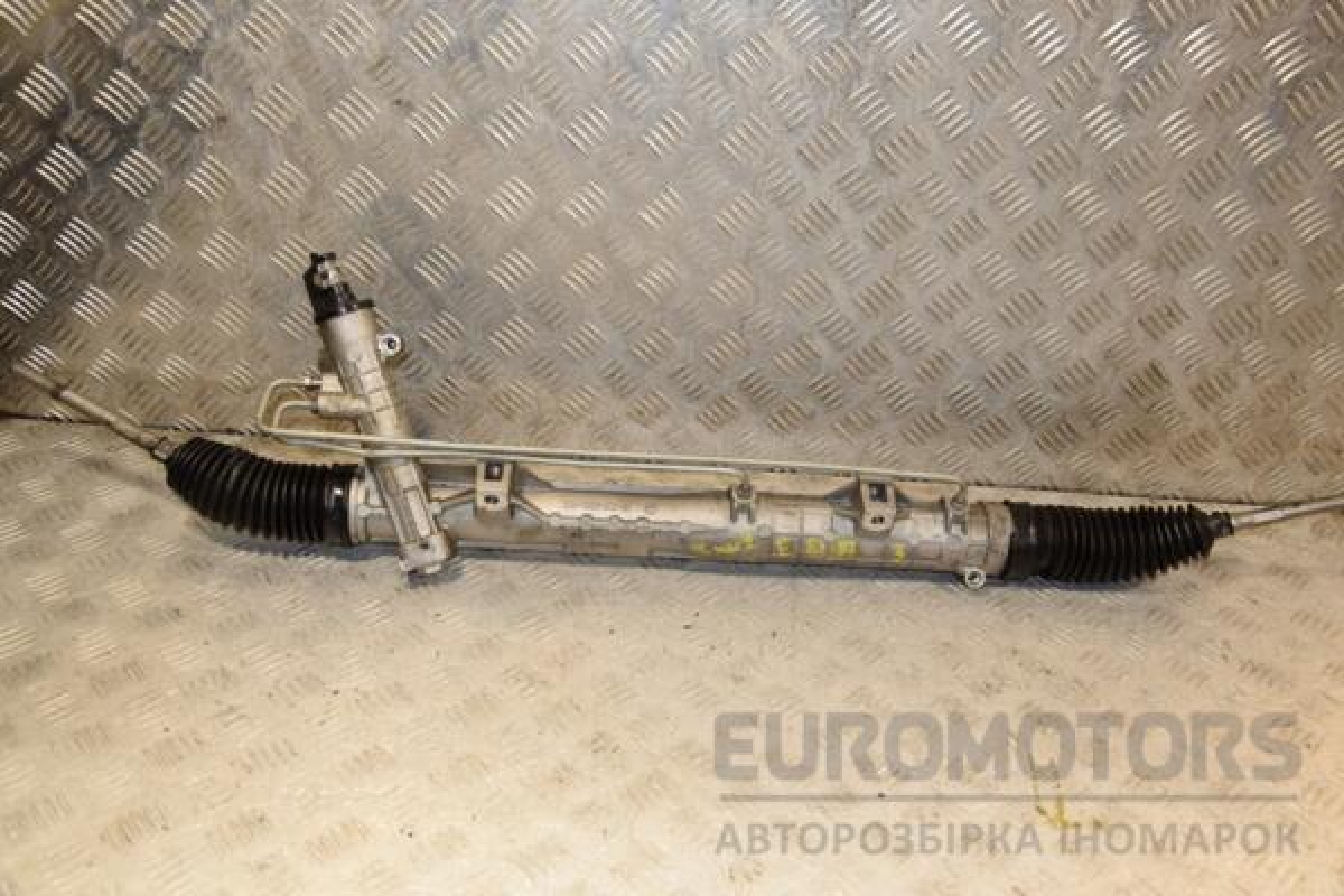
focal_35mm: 33
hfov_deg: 57.2
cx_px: 672
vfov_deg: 40.0
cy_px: 448
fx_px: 1232
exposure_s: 1/200
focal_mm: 22
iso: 800
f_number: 5
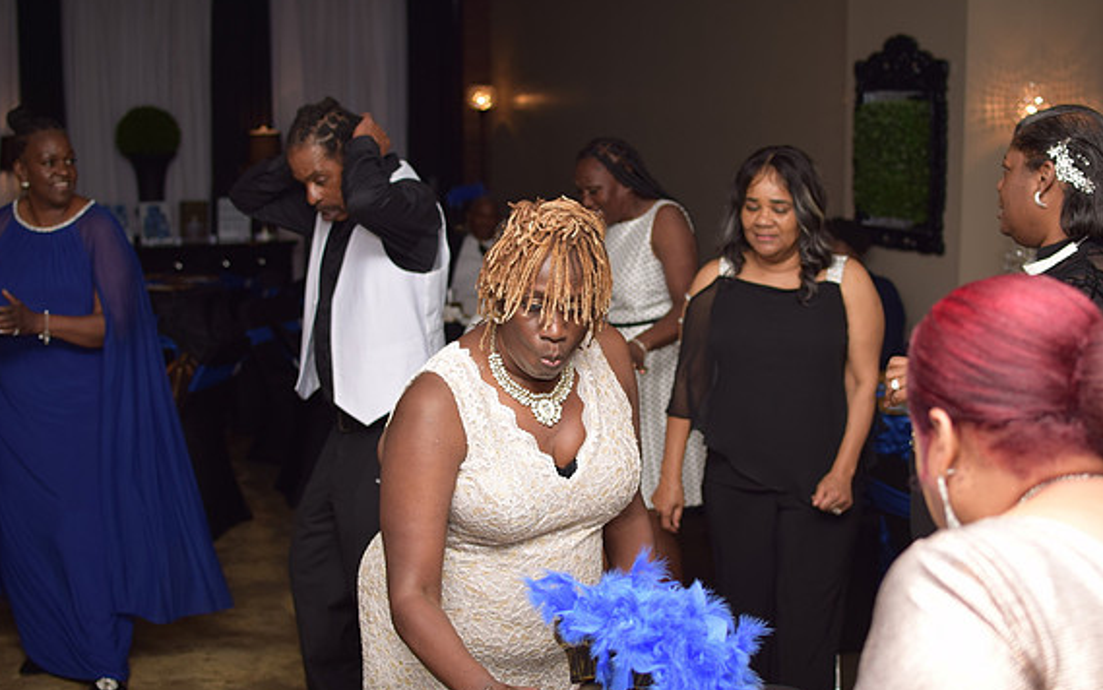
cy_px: 348
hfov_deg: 37.2
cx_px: 549
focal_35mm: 55
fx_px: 1639
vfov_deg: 23.8
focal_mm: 35
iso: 100
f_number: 3.2
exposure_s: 1/200
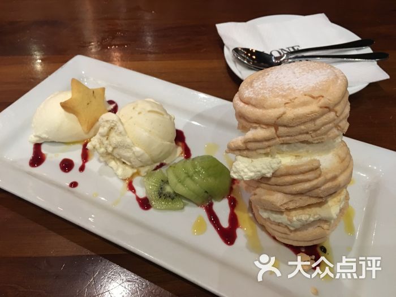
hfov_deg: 61.7
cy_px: 148
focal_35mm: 29
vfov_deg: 48.2
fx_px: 332
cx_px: 198
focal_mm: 4.15
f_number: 2.2
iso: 100
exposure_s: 1/4
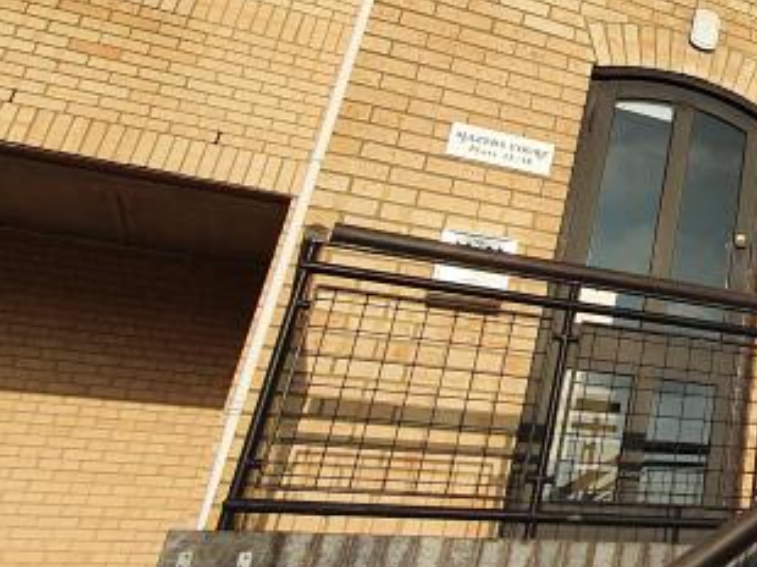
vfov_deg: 33.0
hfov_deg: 31.8
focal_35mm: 43
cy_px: 152
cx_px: 1016
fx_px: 940
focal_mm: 1.8
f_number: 2.2
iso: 50
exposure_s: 1/1512
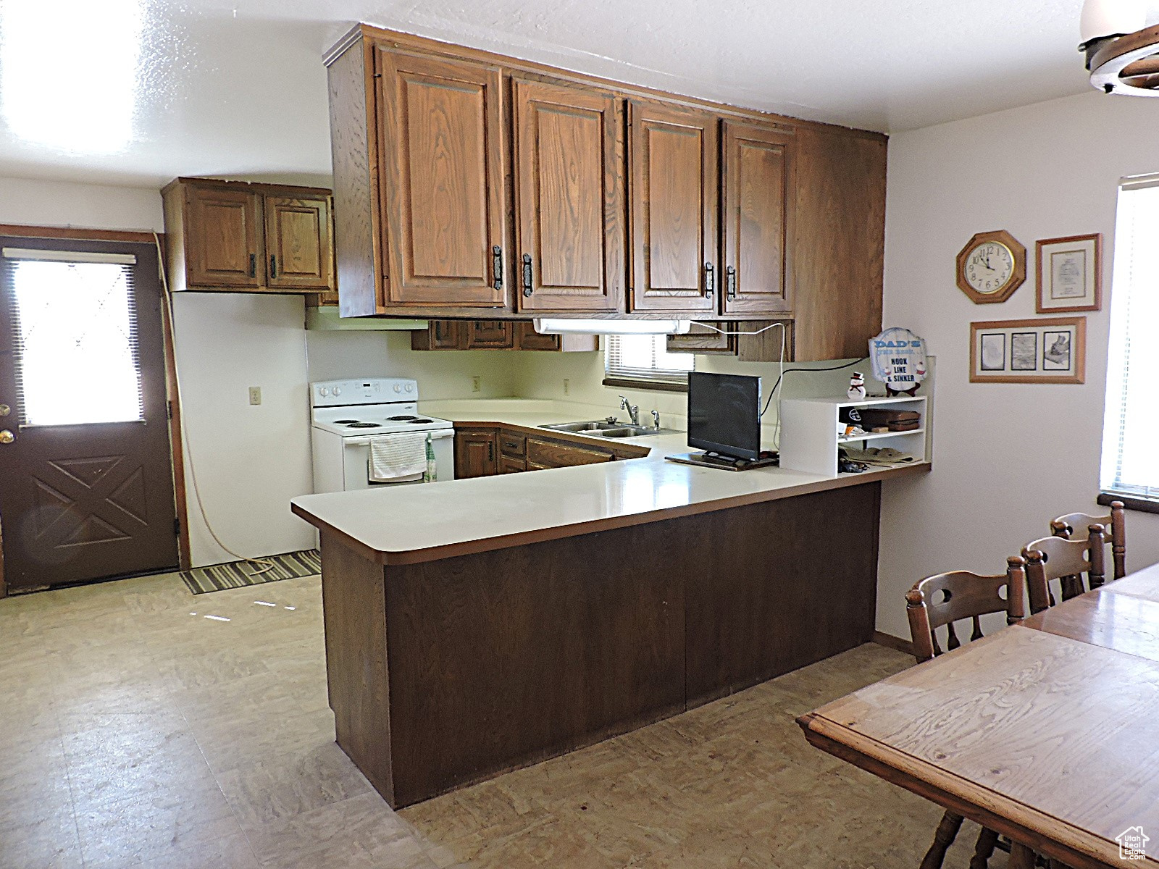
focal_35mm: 24
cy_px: 434
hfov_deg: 71.6
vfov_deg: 56.8
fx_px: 804
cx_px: 580
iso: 320
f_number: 3
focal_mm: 4.3
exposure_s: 1/30
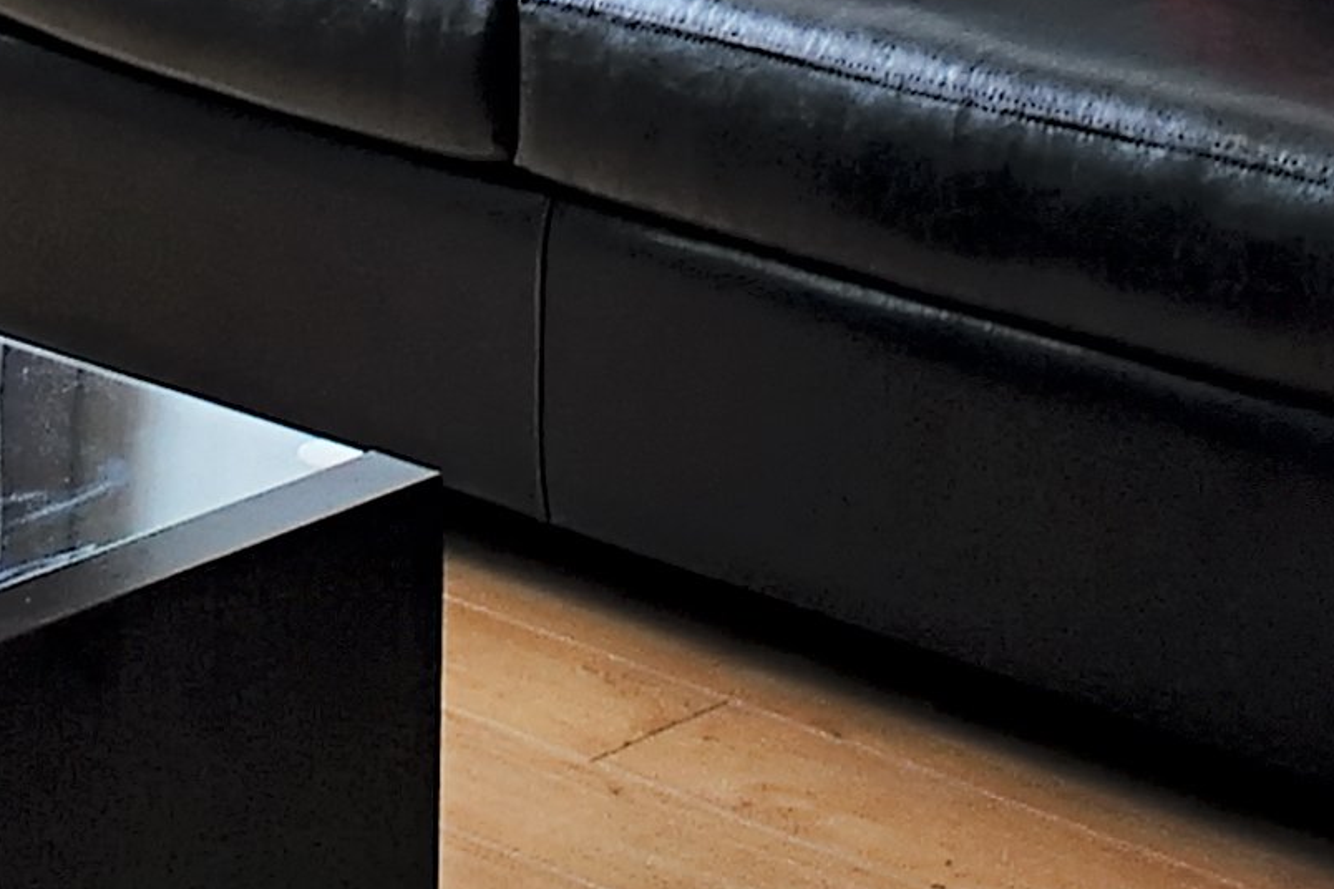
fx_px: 4706
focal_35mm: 127
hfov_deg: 16.0
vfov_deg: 10.1
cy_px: -781
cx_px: 284
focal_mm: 24
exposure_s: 1/40
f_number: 8
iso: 400
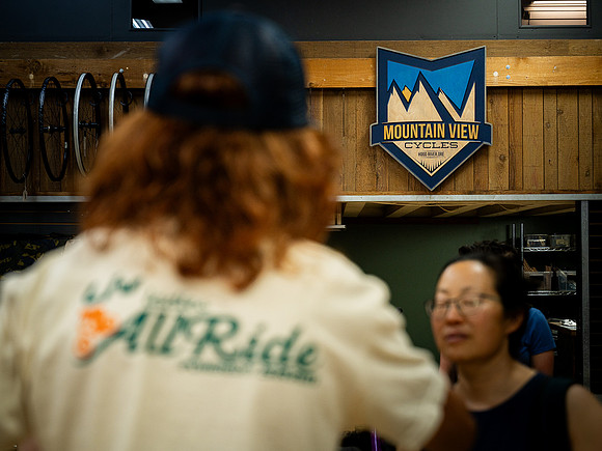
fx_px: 1142
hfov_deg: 29.5
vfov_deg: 22.4
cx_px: 308
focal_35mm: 66
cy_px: 226
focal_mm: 59
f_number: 3.5
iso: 640
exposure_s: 1/125
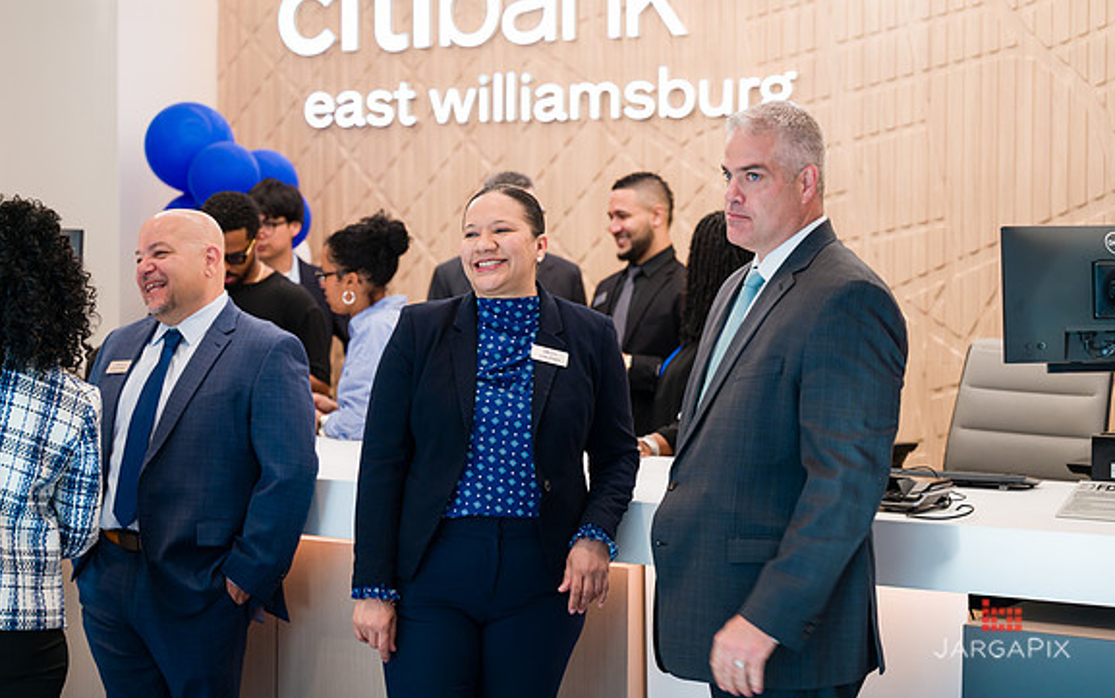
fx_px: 2249
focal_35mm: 74
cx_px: 563
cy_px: 324
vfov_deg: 17.6
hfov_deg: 27.8
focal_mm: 71
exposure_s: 1/200
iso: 400
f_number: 3.2
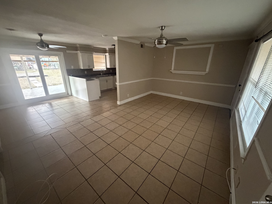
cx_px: 136
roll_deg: -0.5
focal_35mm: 14
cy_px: 102
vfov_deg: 85.7
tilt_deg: -19.6
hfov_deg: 102.1
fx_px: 110
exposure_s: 1/60
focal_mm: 2.22
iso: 1250
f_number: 2.2
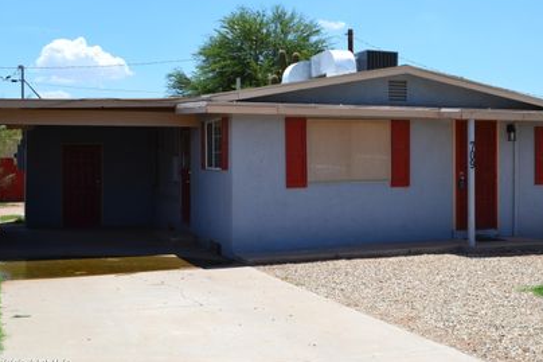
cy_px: 161
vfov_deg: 26.0
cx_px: 332
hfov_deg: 38.0
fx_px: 784
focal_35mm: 52
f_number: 11
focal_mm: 28
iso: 400
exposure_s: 1/400
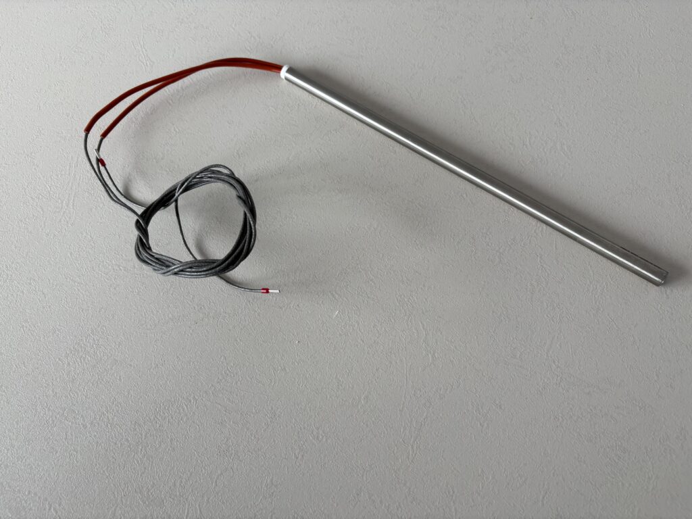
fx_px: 520
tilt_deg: -65.6
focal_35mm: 26
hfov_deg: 67.3
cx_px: 346
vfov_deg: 53.1
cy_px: 260
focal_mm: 5.96
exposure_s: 1/121
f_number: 1.6
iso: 40
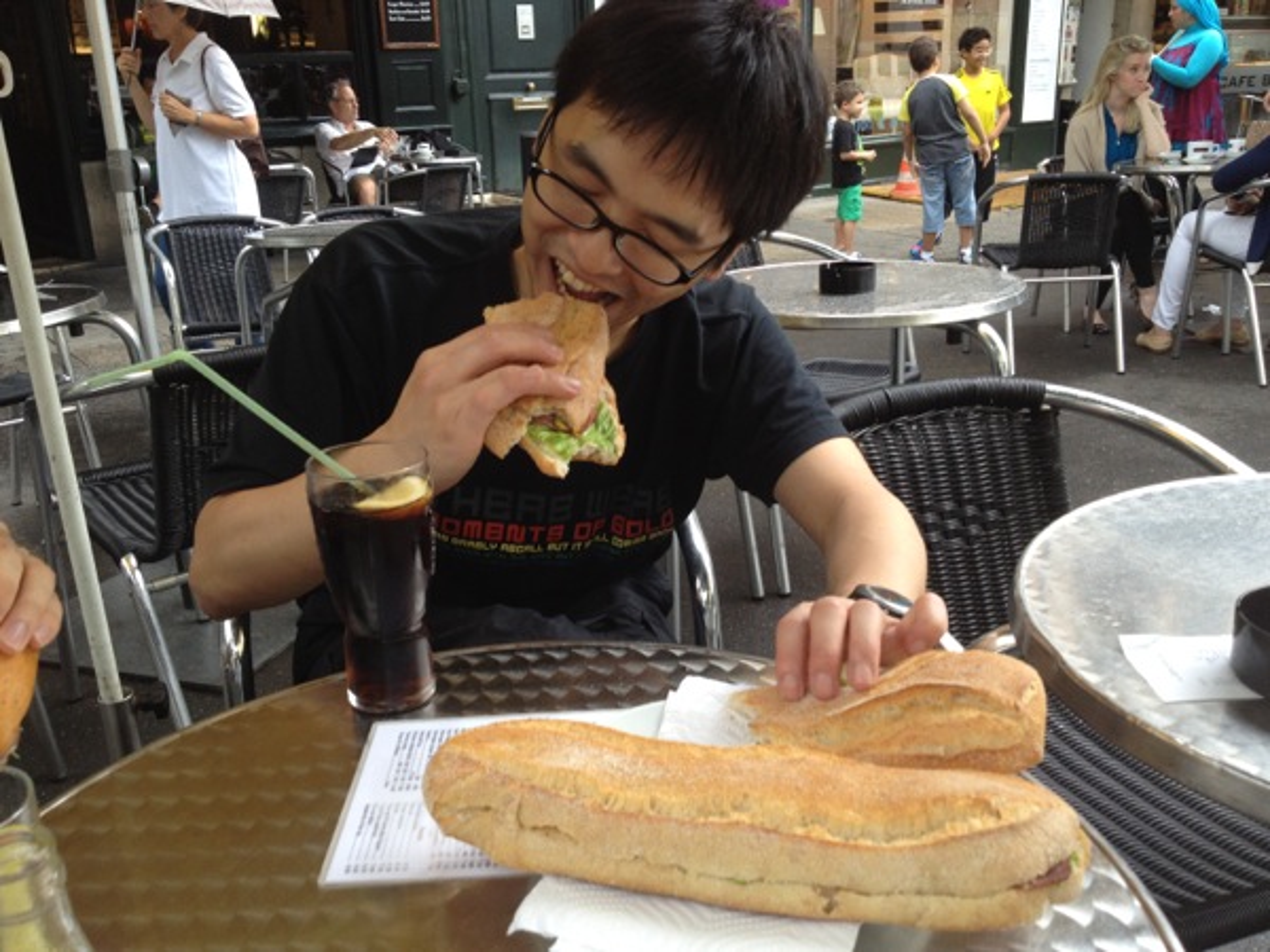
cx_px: 635
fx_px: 1284
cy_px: 476
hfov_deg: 52.6
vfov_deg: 40.7
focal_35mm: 35
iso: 100
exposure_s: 1/120
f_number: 2.4
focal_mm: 4.28
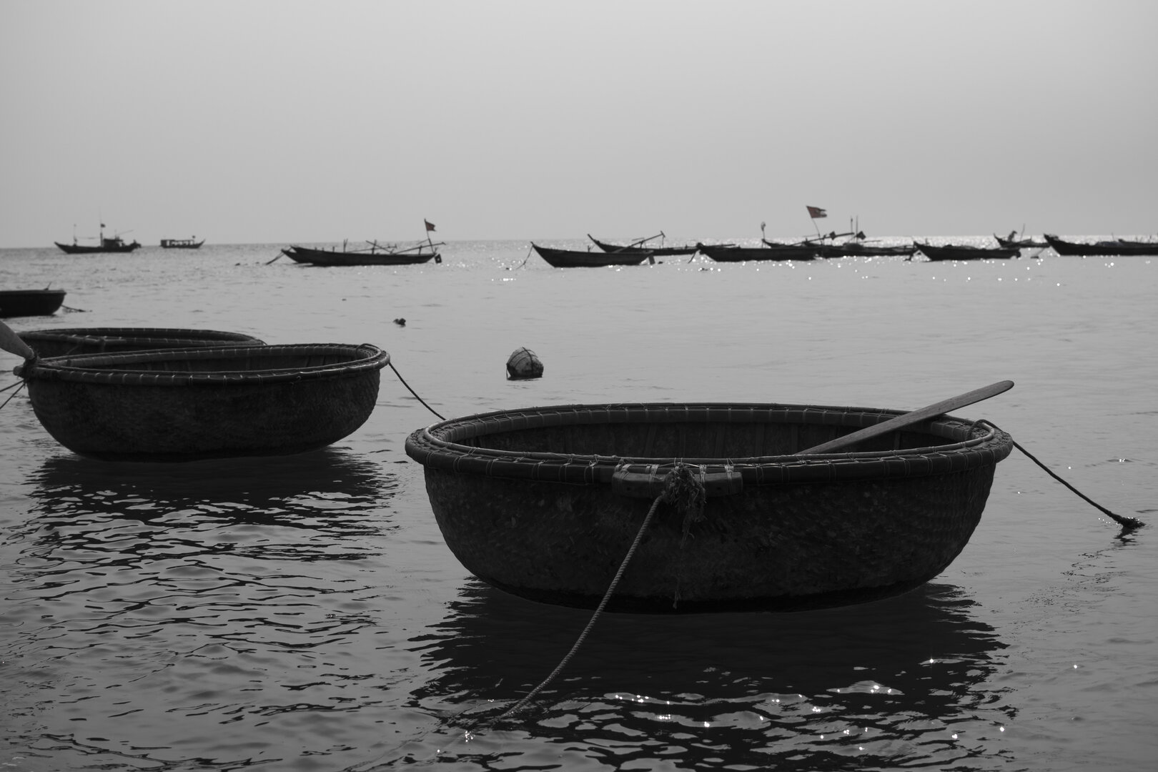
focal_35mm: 52
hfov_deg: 37.9
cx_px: 579
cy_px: 386
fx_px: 1689
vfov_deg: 25.8
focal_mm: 35
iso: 100
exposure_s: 1/2000
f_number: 4
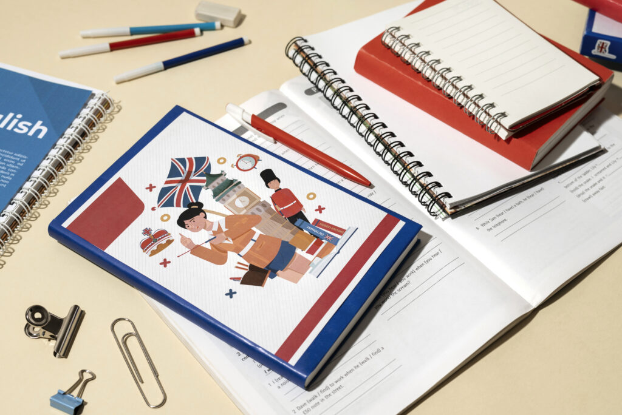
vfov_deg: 27.0
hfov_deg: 39.6
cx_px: 311
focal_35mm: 50
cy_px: 208
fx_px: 864
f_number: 7.1
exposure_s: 1/125
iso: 160
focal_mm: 50
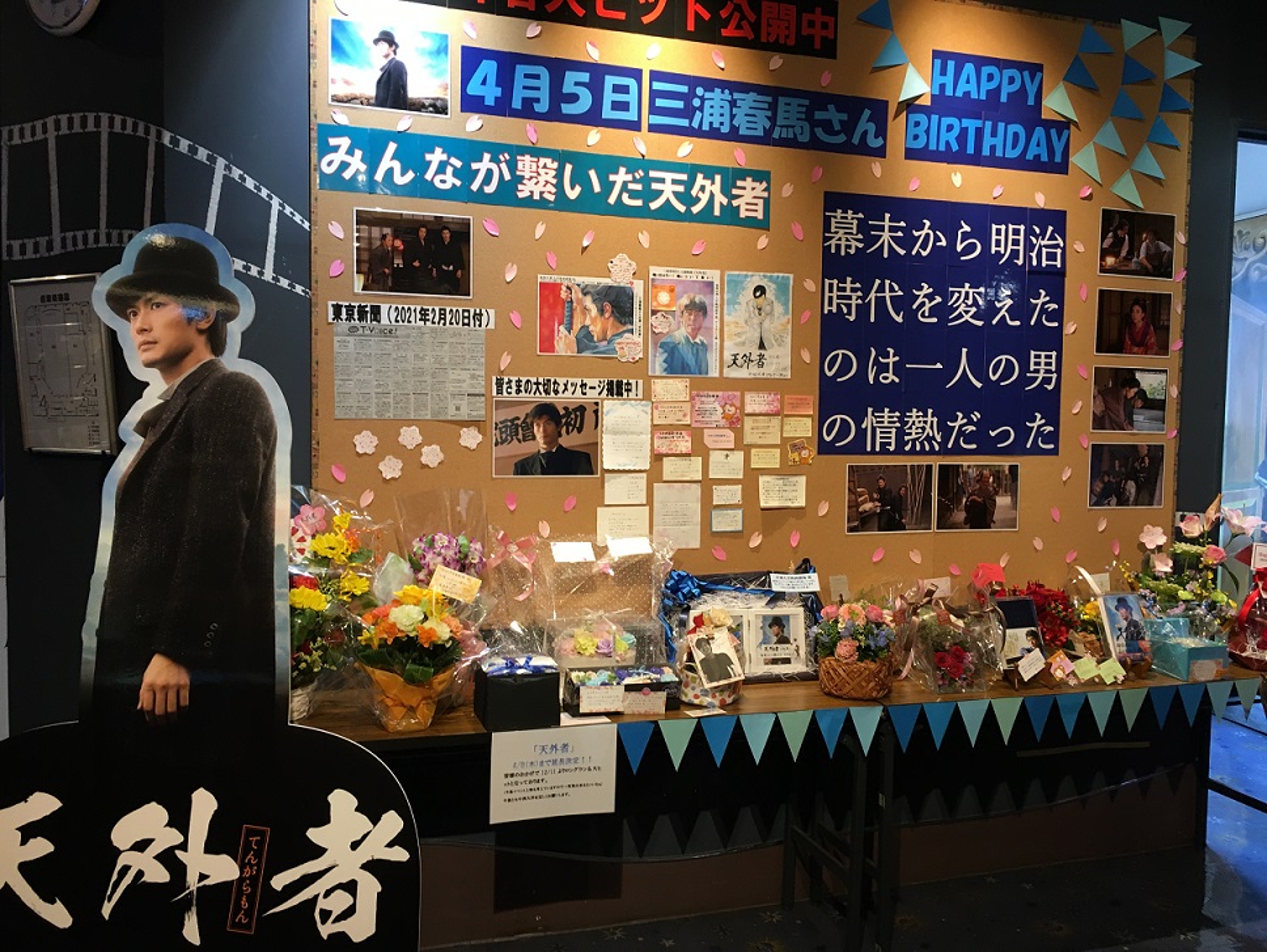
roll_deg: -0.9
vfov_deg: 48.3
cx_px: 634
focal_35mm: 29
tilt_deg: -3.3
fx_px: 1062
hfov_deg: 61.6
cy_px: 476
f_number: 2.2
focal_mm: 4.15
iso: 80
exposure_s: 1/30
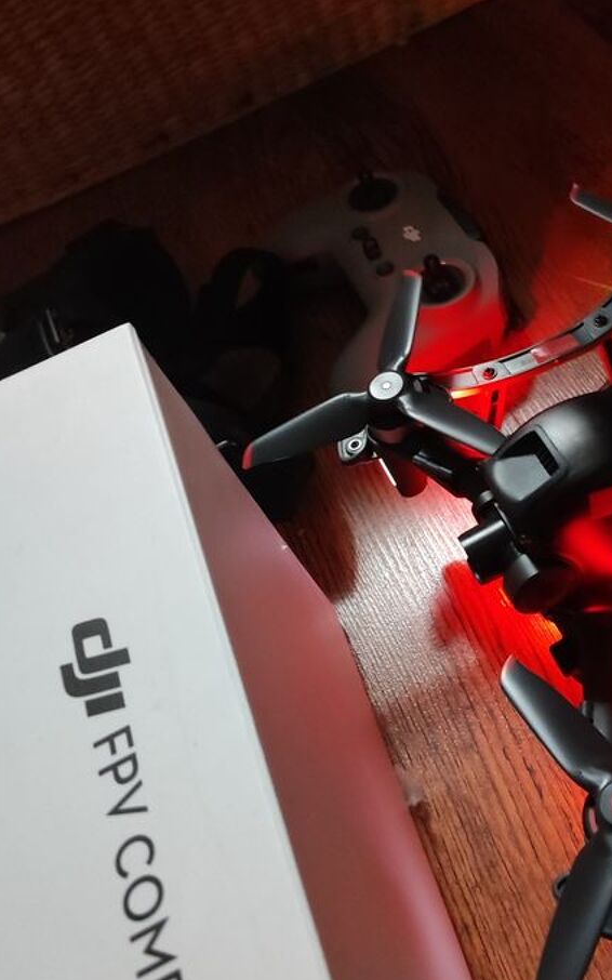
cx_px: 502
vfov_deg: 50.4
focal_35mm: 39
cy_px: 495
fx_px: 1041
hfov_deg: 31.8
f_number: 1.79
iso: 2877
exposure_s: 1/17
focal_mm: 4.7
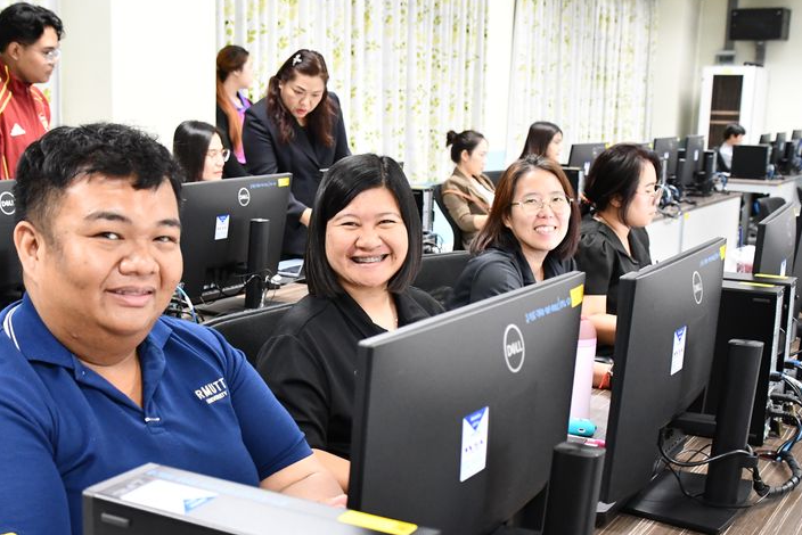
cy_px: 304
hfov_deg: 41.0
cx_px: 344
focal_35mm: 48
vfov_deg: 28.1
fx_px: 1070
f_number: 3.5
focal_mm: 22
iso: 3200
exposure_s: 1/60
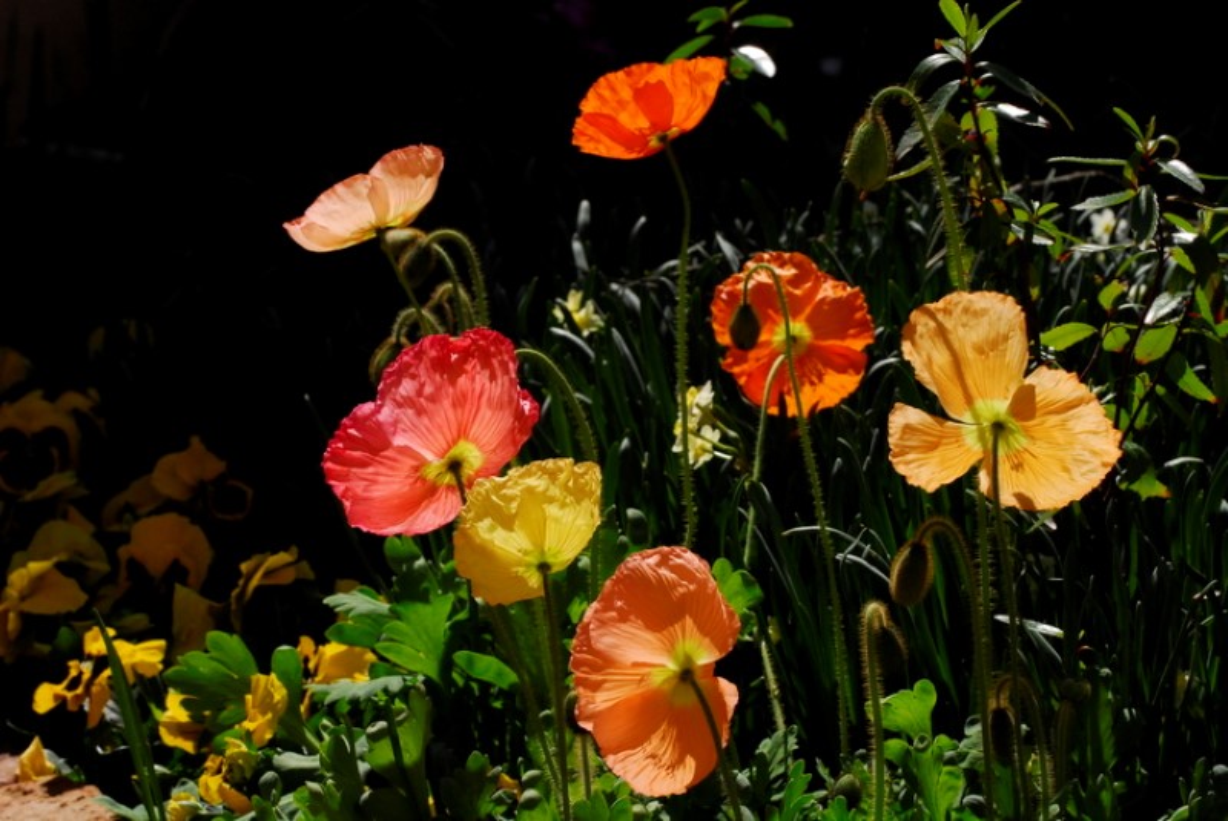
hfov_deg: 13.0
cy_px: 410
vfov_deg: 8.7
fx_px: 5377
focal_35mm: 158
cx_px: 614
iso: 400
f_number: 13
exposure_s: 1/500
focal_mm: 105
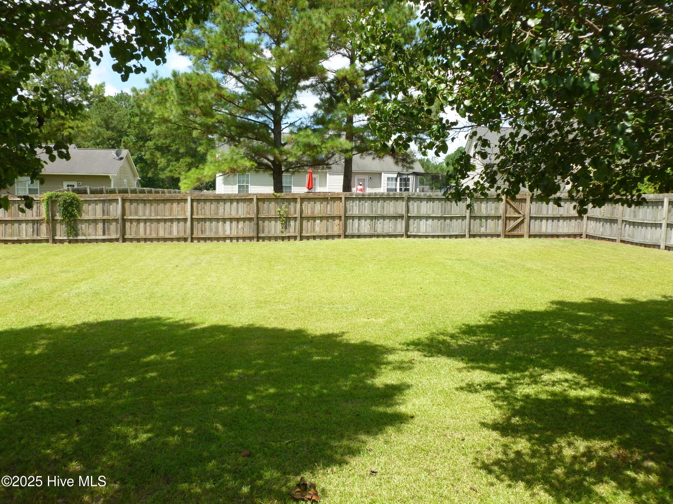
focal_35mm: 28
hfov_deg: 63.4
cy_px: 252
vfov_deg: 49.7
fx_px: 544
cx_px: 336
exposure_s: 1/500
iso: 100
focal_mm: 5
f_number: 3.3
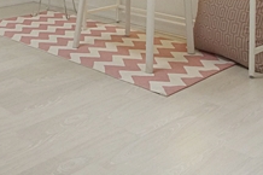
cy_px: -81
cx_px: 11
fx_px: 401
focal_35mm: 55
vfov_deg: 21.1
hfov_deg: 33.7
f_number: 9
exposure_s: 1/50
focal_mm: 10
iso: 800
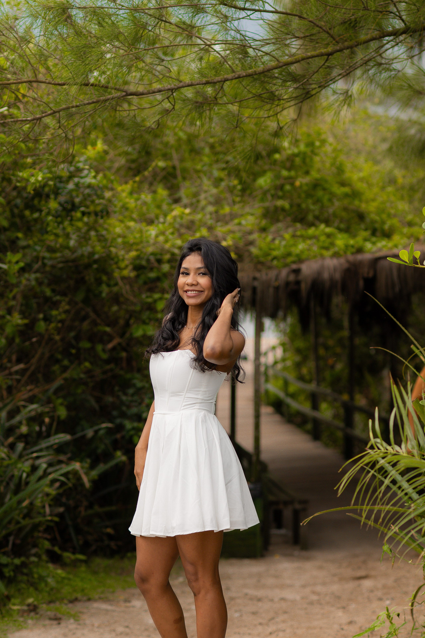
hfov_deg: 10.8
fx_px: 2258
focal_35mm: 128
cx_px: 212
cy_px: 319
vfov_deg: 16.1
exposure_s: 1/320
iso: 200
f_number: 3.2
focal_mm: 85
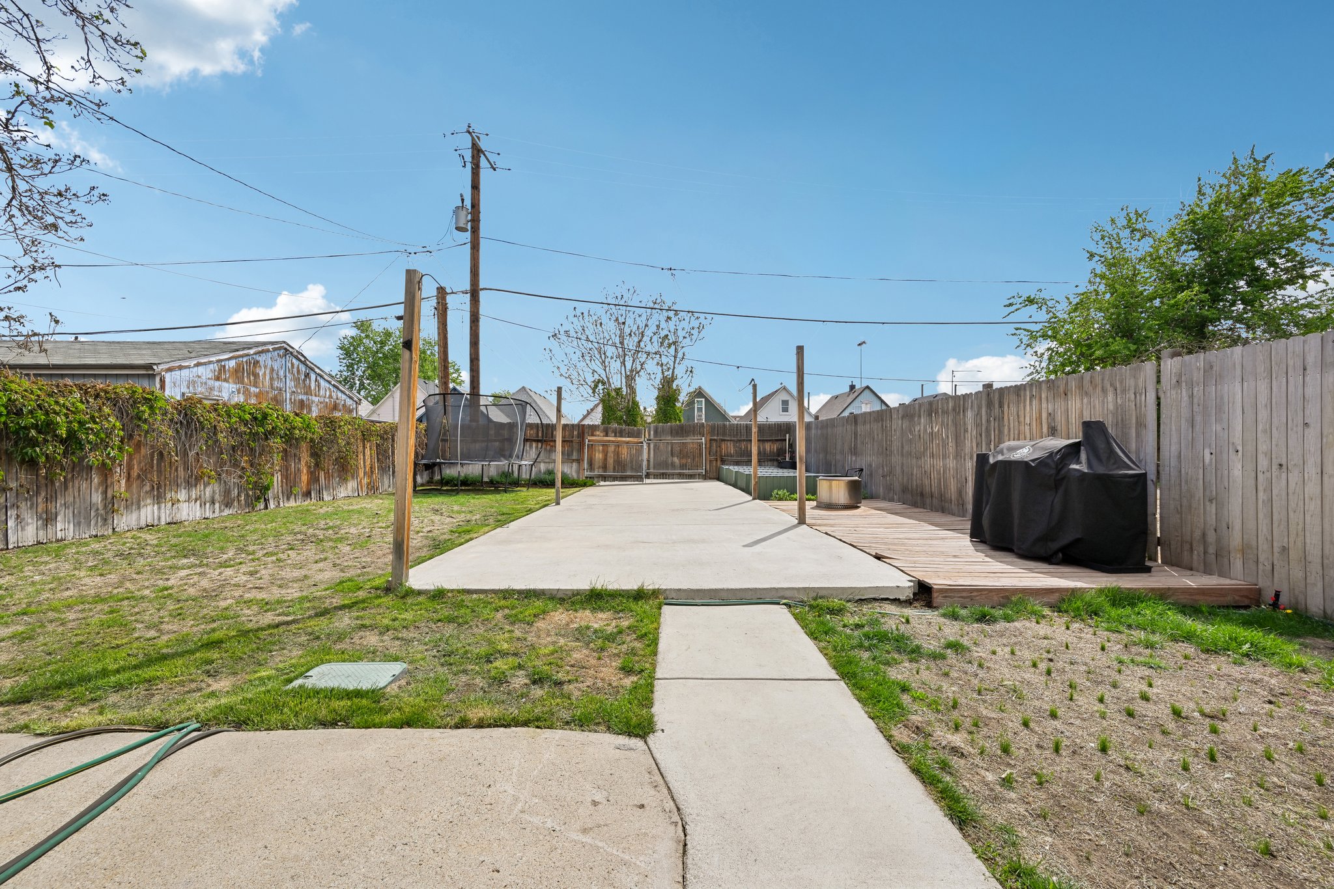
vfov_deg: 81.2
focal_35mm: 14
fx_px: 519
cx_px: 667
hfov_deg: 104.3
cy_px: 444
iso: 64
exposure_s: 1/125
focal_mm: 14
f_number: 11
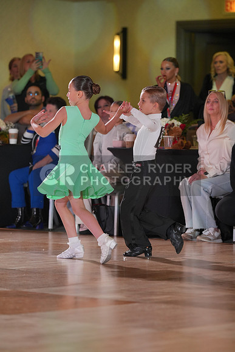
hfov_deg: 7.9
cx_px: 118
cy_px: 176
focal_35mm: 175
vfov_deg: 11.7
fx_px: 1712
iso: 1600
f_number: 4
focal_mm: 175
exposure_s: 1/400
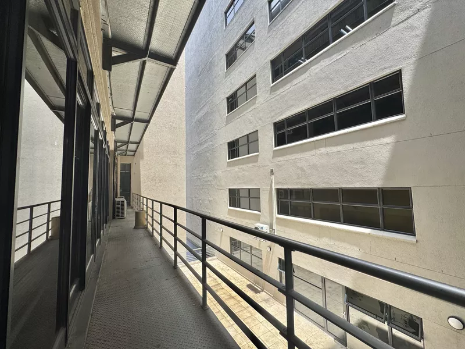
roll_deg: +1.6
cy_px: 174
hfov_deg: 102.1
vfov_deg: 85.7
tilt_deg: +3.3
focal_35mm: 14
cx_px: 232
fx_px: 188
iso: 50
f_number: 2.2
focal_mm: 2.22
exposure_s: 1/652
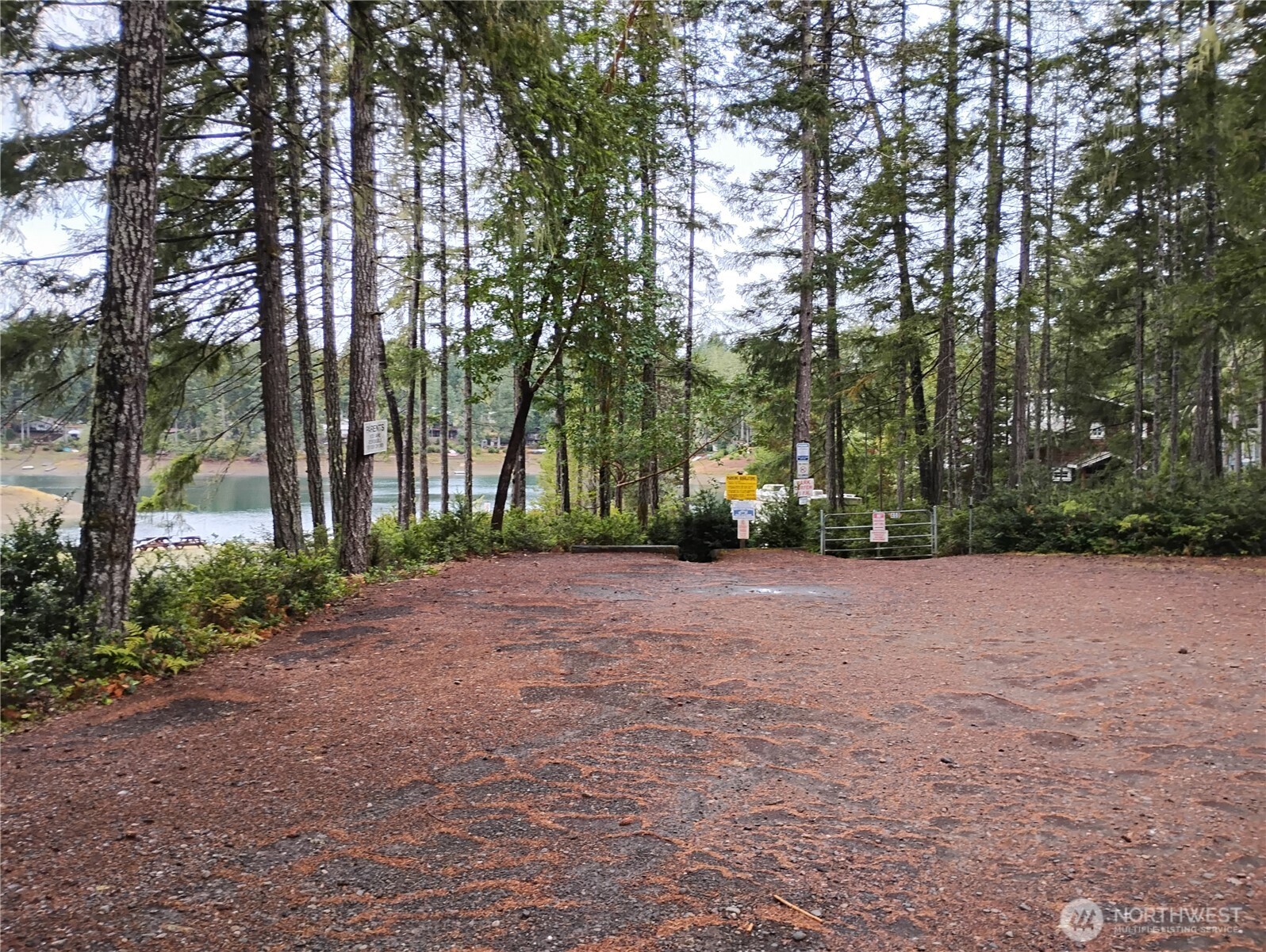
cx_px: 633
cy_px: 476
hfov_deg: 63.4
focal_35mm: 28
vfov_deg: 49.8
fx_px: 1025
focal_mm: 4.26
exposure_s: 1/60
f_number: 1.8
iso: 359
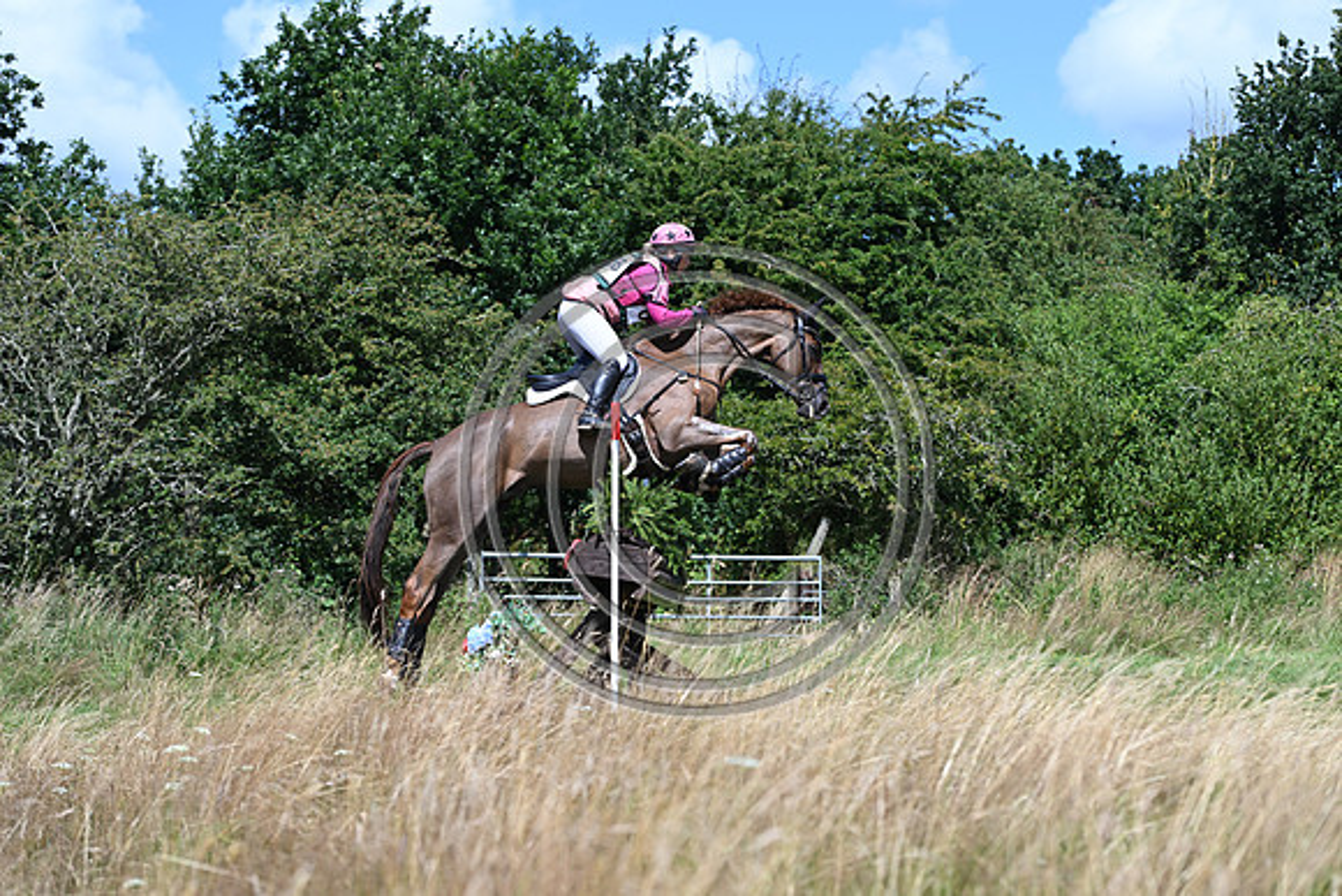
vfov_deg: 14.9
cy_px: 448
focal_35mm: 92
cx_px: 671
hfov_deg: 22.1
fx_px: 3430
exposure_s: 1/1250
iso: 220
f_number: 4.5
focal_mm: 92
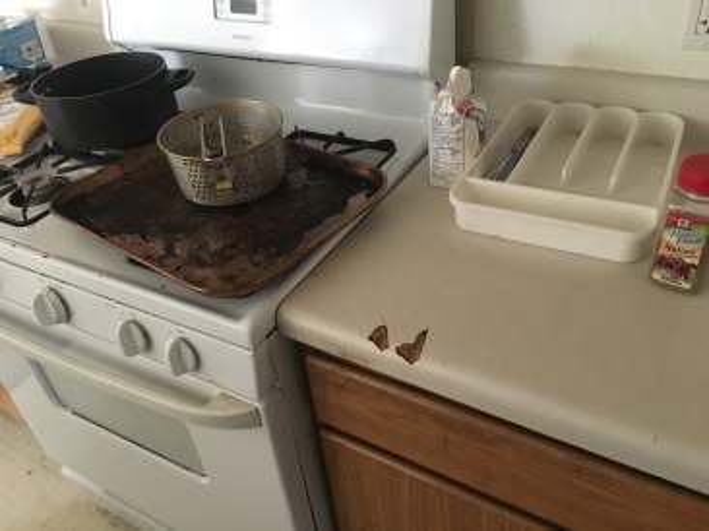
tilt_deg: -37.6
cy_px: 266
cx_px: 354
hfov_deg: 61.7
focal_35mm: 29
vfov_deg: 48.2
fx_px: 594
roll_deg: +7.7
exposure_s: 1/15
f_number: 2.2
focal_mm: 4.15
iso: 320
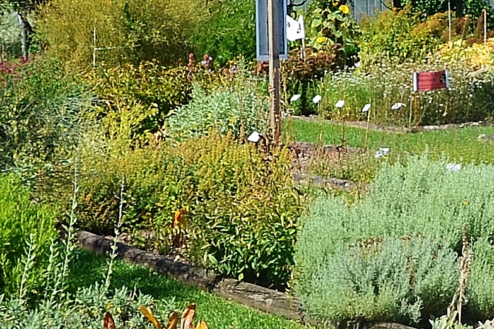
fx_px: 1550
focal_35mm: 113
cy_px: 116
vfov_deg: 12.1
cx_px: 435
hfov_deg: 17.9
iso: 200
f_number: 10
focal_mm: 16
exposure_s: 1/80
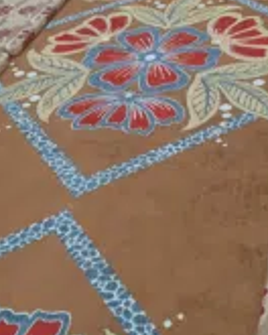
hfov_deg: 25.7
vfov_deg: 31.9
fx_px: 585
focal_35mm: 59
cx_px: 166
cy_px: 138
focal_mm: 4.6
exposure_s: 1/50
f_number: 2
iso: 400
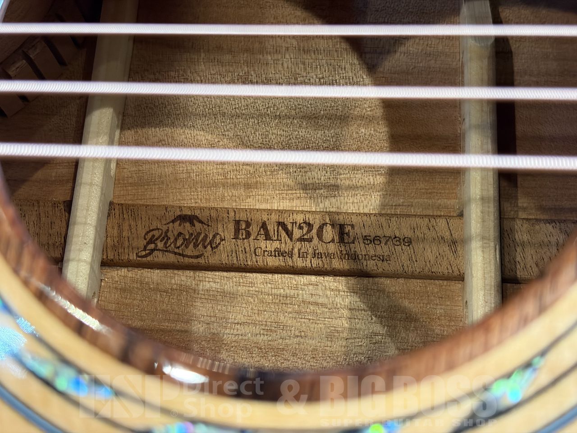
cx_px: 288
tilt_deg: -71.2
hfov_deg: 36.8
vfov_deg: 28.0
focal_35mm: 52
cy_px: 216
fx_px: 867
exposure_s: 1/40
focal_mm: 5.96
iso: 160
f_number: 1.6
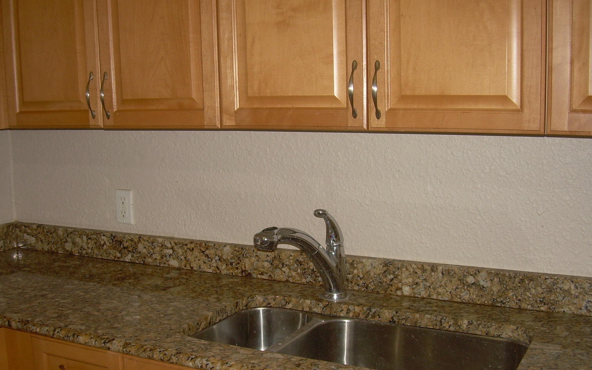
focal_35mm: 45
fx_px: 726
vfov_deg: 28.5
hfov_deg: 44.3
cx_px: 267
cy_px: 213
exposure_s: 1/60
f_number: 2.8
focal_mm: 6.3
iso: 50
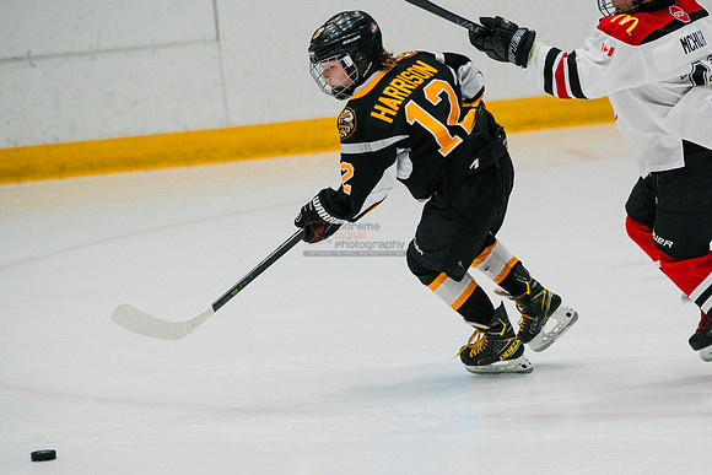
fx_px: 5323
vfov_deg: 5.1
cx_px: 458
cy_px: 260
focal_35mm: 269
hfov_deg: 7.6
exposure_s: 1/1250
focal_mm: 209
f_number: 3.5
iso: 3200
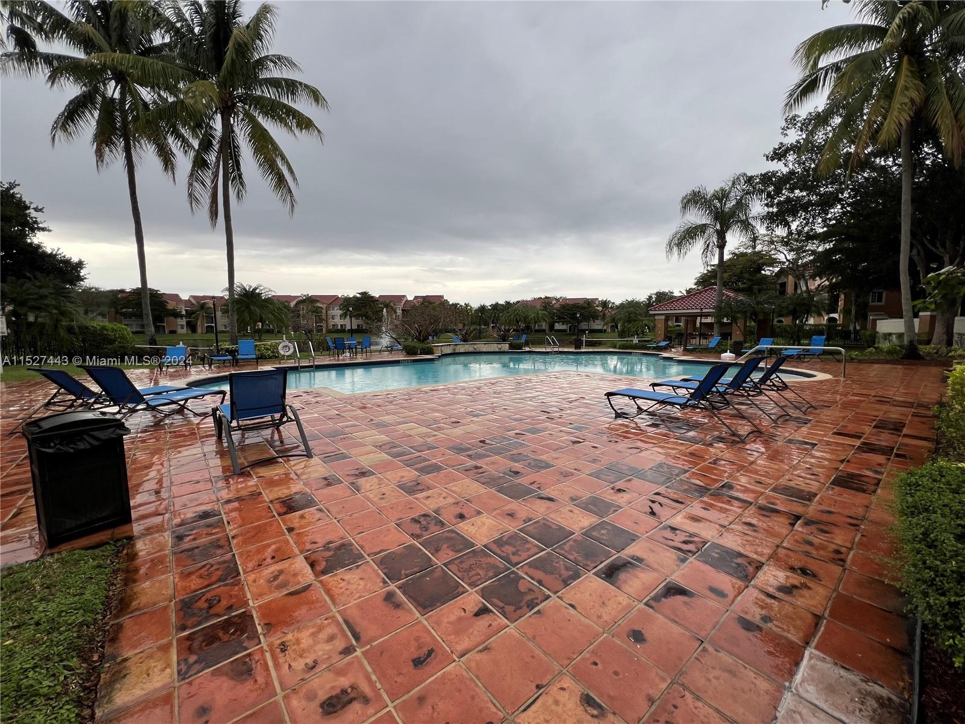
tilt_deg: -4.5
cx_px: 482
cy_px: 362
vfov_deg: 89.9
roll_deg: +0.1
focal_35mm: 13
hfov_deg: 106.2
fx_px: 362
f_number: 1.8
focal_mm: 1.57
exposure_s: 1/313
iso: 32
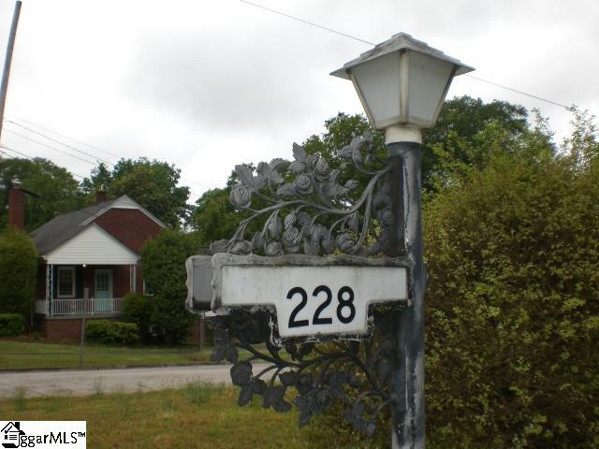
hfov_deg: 49.0
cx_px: 300
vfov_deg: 37.7
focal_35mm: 38
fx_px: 658
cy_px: 224
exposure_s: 1/400
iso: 50
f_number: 4.4
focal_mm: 6.3
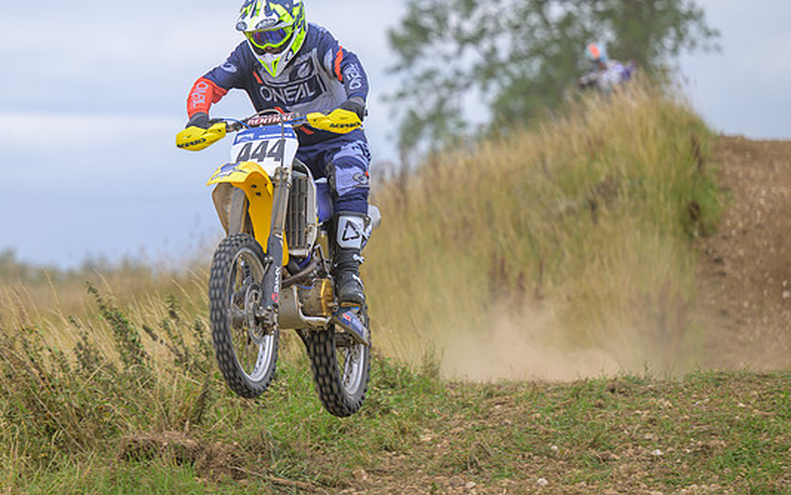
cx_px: 248
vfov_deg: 5.2
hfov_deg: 8.4
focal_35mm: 251
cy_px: 209
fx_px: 5412
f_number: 2.8
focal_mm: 150
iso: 64
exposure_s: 1/500
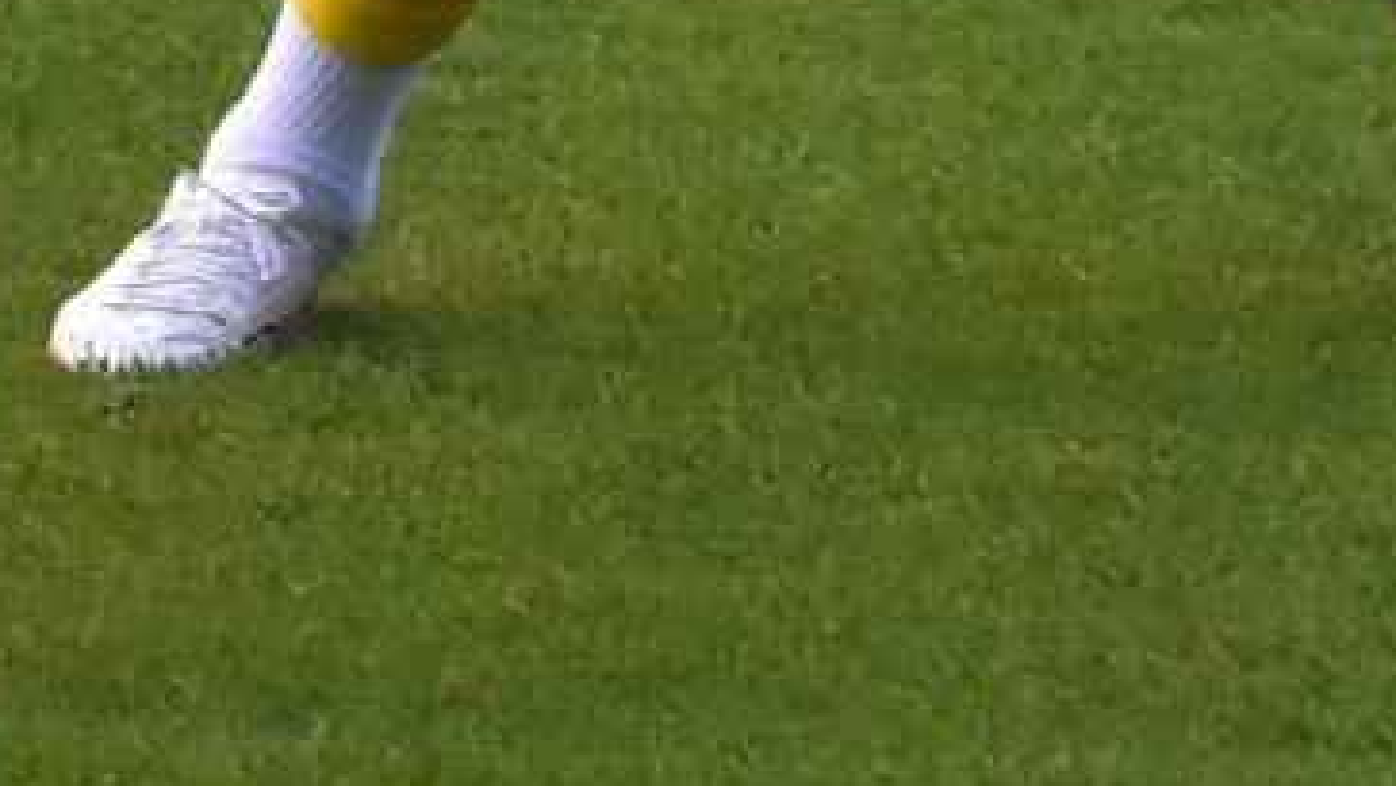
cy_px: -1530
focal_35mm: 580
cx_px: -848
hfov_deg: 3.7
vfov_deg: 2.1
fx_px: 21476
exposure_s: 1/1000
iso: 2200
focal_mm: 70
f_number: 4
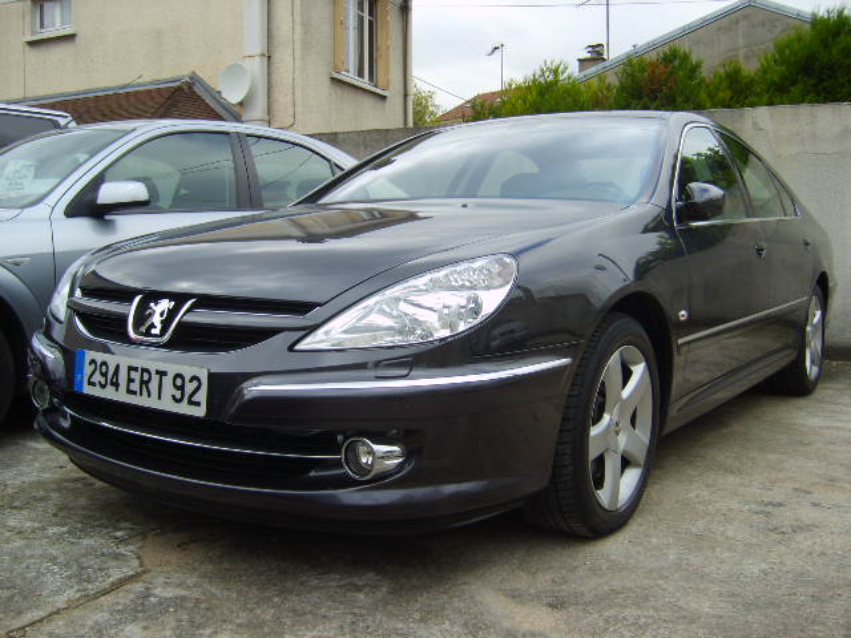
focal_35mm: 35
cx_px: 426
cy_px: 319
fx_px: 860
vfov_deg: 40.7
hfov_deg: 52.6
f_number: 2.8
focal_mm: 5.8
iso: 50
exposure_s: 1/350
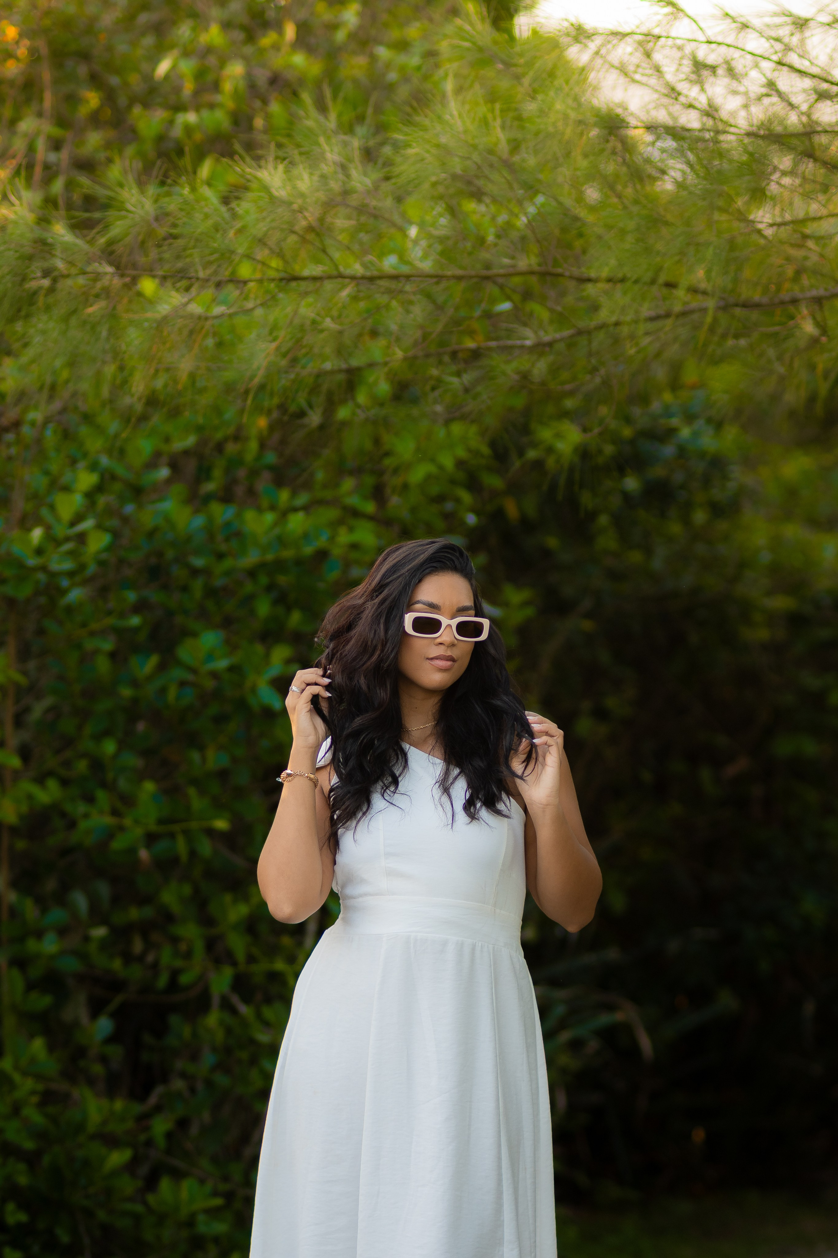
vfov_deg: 16.1
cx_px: 419
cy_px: 629
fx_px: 4452
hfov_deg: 10.8
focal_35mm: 128
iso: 250
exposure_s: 1/500
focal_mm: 85
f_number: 2.2
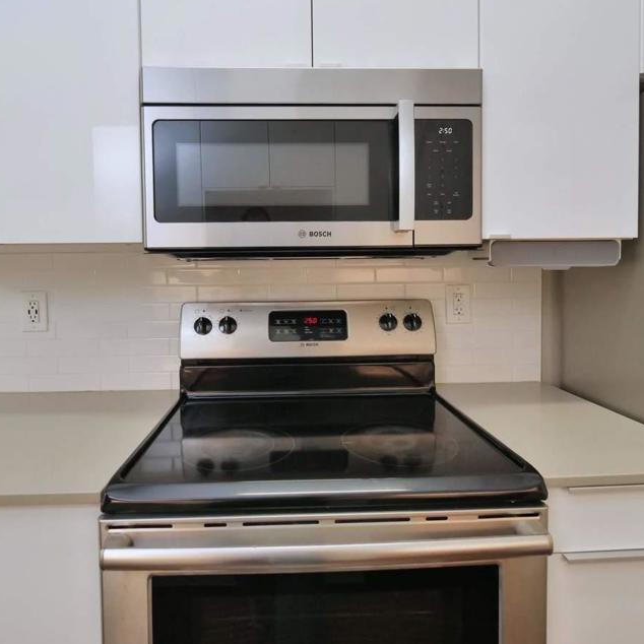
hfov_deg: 74.8
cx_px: 315
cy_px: 301
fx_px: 421
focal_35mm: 20
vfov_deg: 74.7
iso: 800
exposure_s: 1/160
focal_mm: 7
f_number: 4
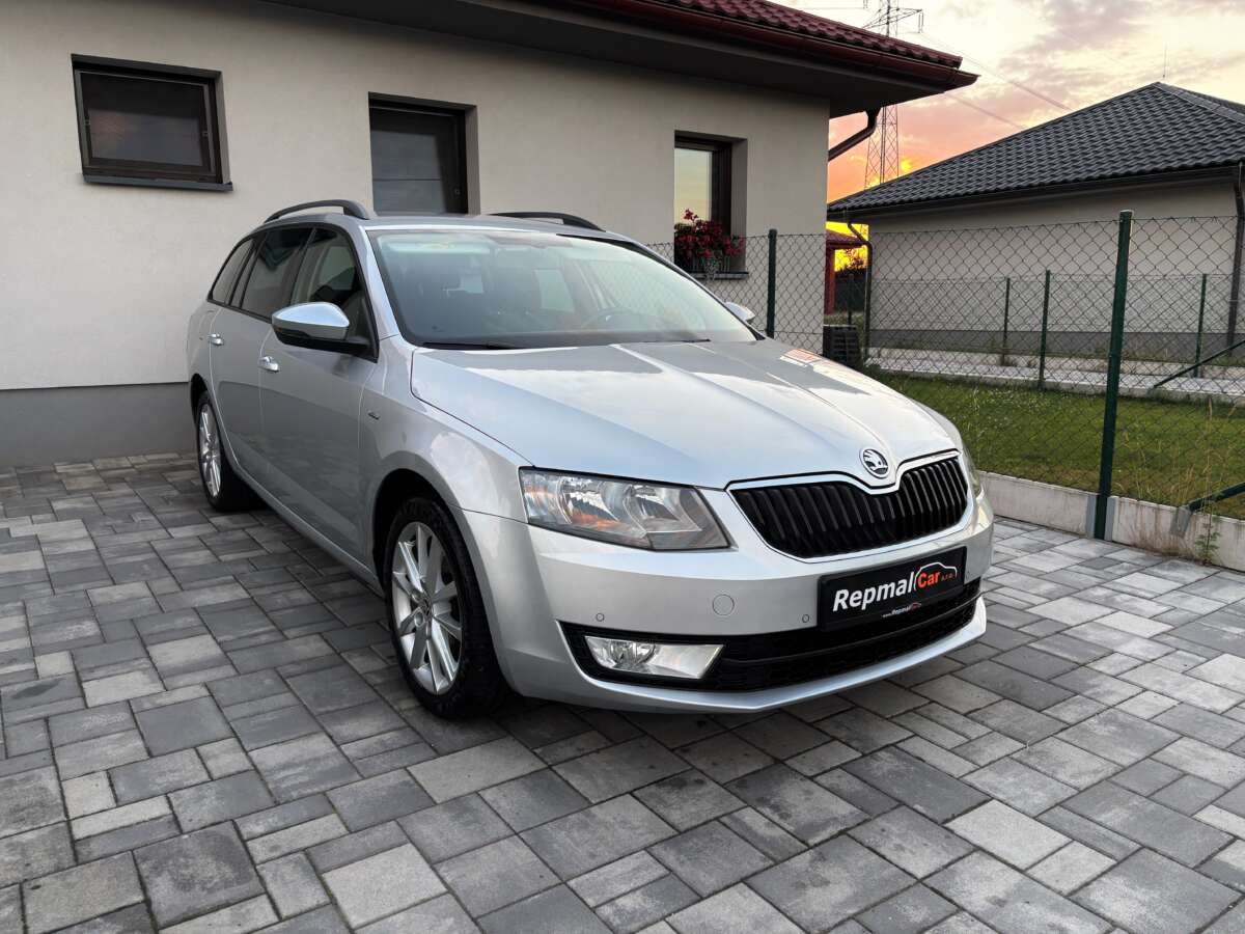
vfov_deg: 53.1
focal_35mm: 26
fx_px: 935
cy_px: 467
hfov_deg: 67.3
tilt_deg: -10.2
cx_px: 622
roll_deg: +0.2
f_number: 1.6
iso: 64
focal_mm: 5.96
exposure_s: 1/121
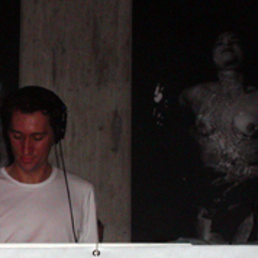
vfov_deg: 8.9
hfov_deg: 8.9
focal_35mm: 196
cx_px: 17
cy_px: 181
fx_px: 1653
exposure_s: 1/90
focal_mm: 20.3
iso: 200
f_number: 4.5
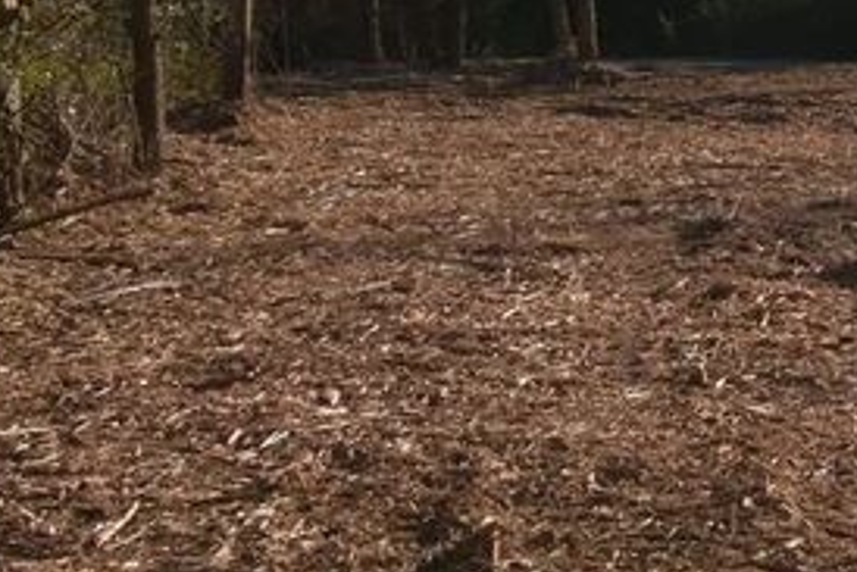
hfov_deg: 16.0
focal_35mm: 112
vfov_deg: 12.0
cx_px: 1458
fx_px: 2668
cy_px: -86
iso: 100
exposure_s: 1/200
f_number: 11
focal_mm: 20
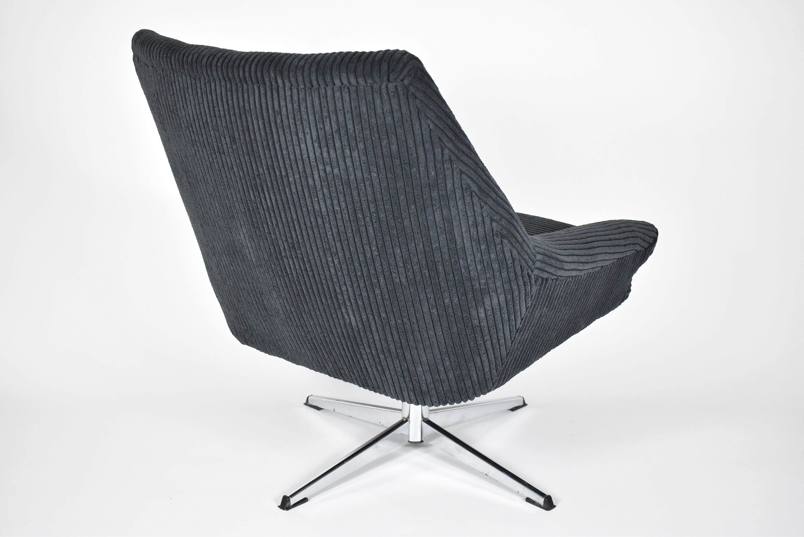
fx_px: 1006
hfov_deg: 43.6
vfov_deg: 29.9
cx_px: 402
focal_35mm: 45
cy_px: 268
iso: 2000
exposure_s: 1/125
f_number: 4.2
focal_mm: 30
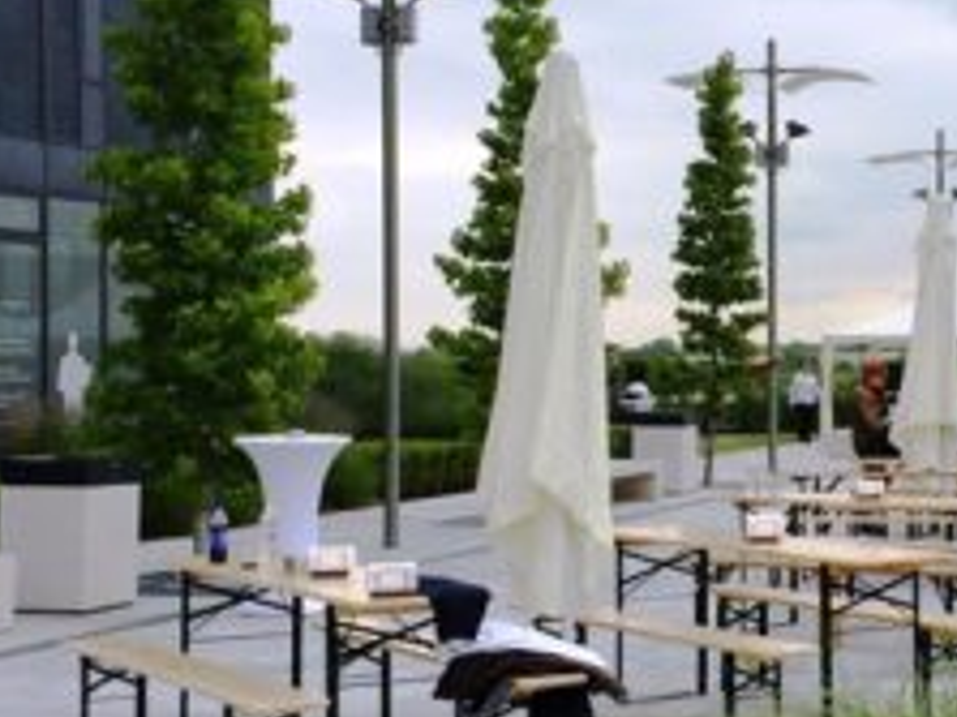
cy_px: 361
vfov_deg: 18.9
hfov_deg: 24.2
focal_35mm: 78
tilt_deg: -0.2
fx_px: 2155
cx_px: 906
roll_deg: +0.6
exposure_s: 1/855
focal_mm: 4.15
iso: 32
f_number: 2.2
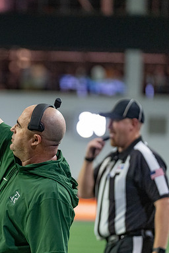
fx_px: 1736
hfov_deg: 5.6
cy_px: 126
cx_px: 1
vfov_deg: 8.3
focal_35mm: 247
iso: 3200
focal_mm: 152
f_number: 2.8
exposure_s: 1/640
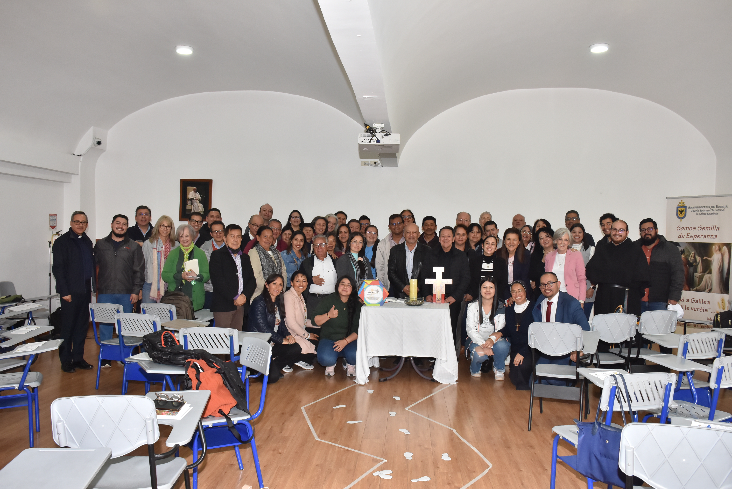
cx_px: 366
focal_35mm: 30
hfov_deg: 61.9
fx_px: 610
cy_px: 244
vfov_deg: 43.6
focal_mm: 20
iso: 800
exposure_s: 1/100
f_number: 6.3
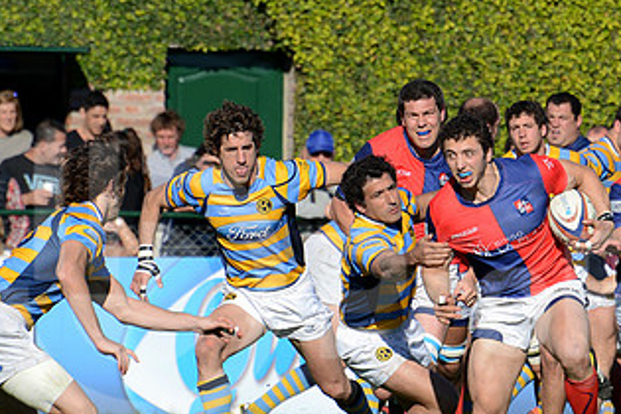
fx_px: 9521
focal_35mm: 552
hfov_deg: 3.7
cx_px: 479
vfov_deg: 2.5
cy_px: 291
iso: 320
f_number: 5.6
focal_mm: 300
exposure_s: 1/1250
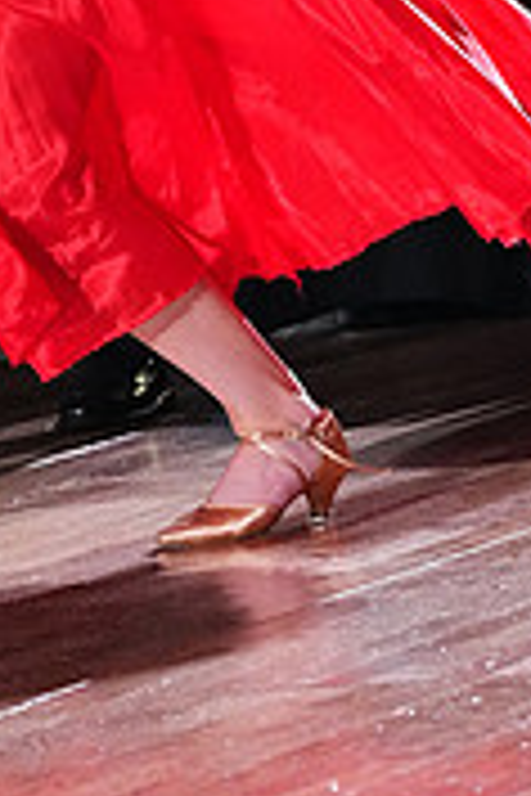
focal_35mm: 504
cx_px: -124
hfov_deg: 2.7
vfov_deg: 4.1
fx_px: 11150
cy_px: -279
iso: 6400
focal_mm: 154
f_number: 4.5
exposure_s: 1/400
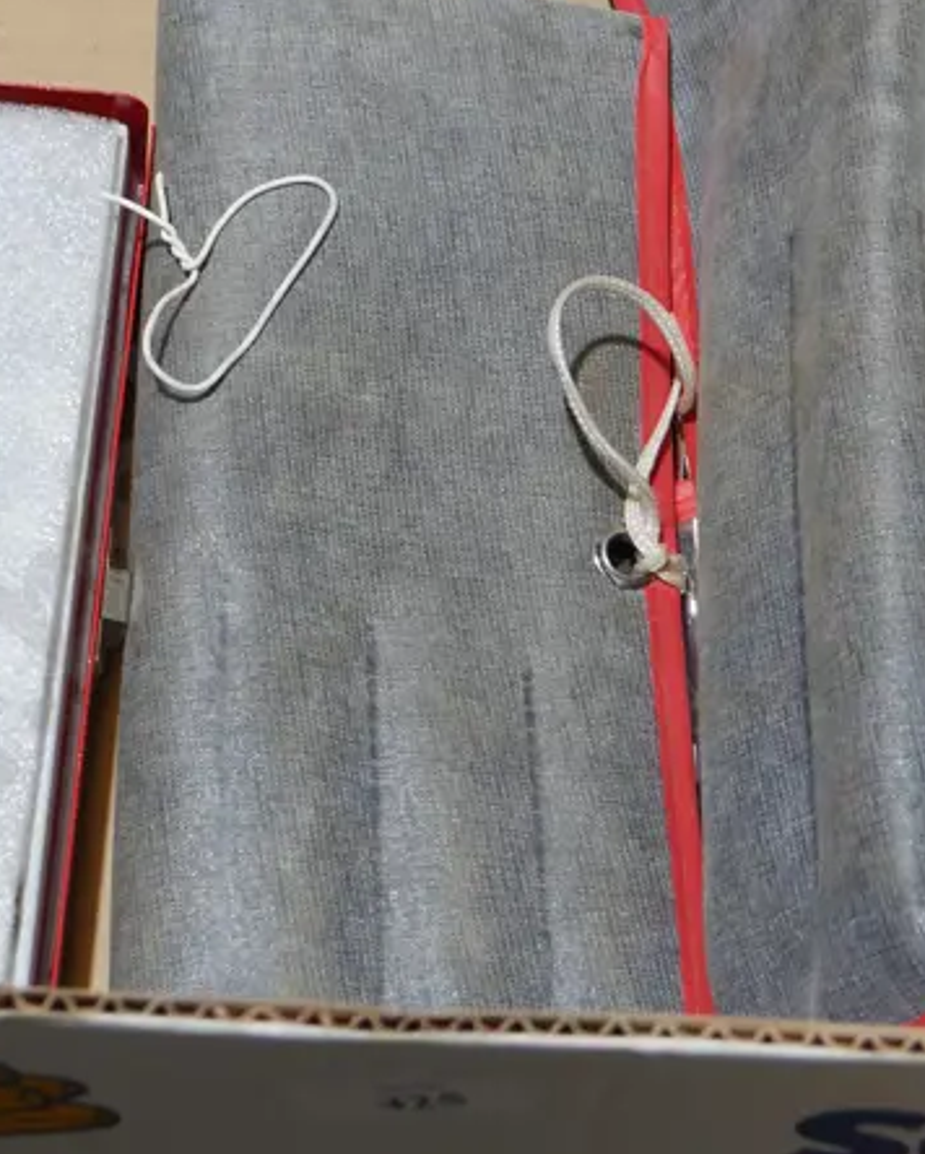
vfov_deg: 20.7
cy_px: 81
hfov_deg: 17.1
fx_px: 3076
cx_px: 464
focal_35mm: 90
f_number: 4.5
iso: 320
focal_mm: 20
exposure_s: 1/60
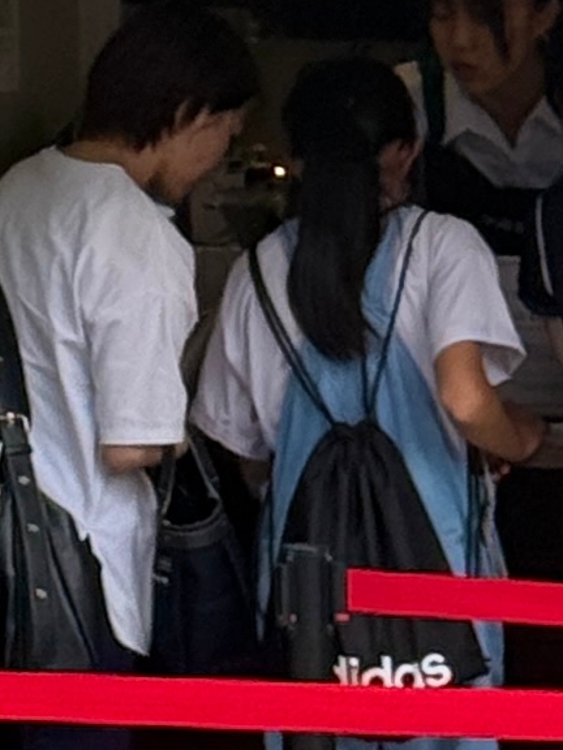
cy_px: -693
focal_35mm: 336
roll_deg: +0.5
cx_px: -365
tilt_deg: +6.0
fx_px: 7286
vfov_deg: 5.8
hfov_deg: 4.4
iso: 100
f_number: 1.78
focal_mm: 6.76
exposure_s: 1/2865
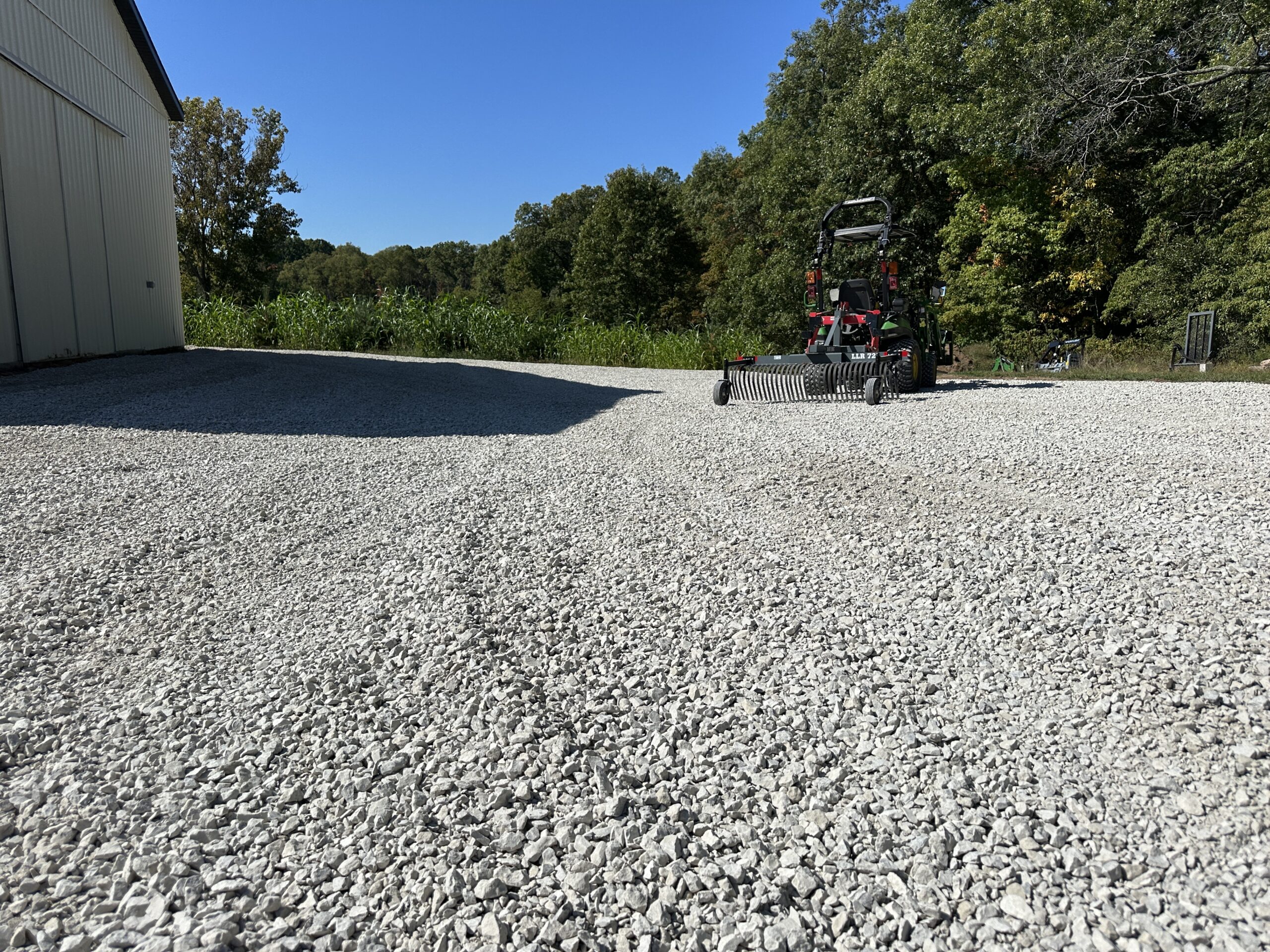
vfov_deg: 56.8
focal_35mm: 24
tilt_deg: -8.2
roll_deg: +1.3
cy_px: 476
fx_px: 881
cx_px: 635
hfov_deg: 71.6
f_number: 1.78
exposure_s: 1/9709
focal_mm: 6.86
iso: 80
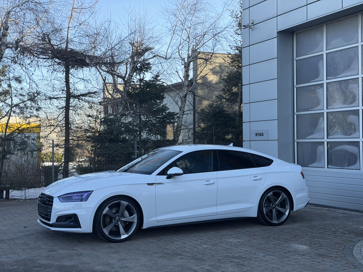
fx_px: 503
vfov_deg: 30.3
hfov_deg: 39.7
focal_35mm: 48
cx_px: 182
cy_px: 136
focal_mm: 6.76
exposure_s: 1/1242
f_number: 1.78
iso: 80
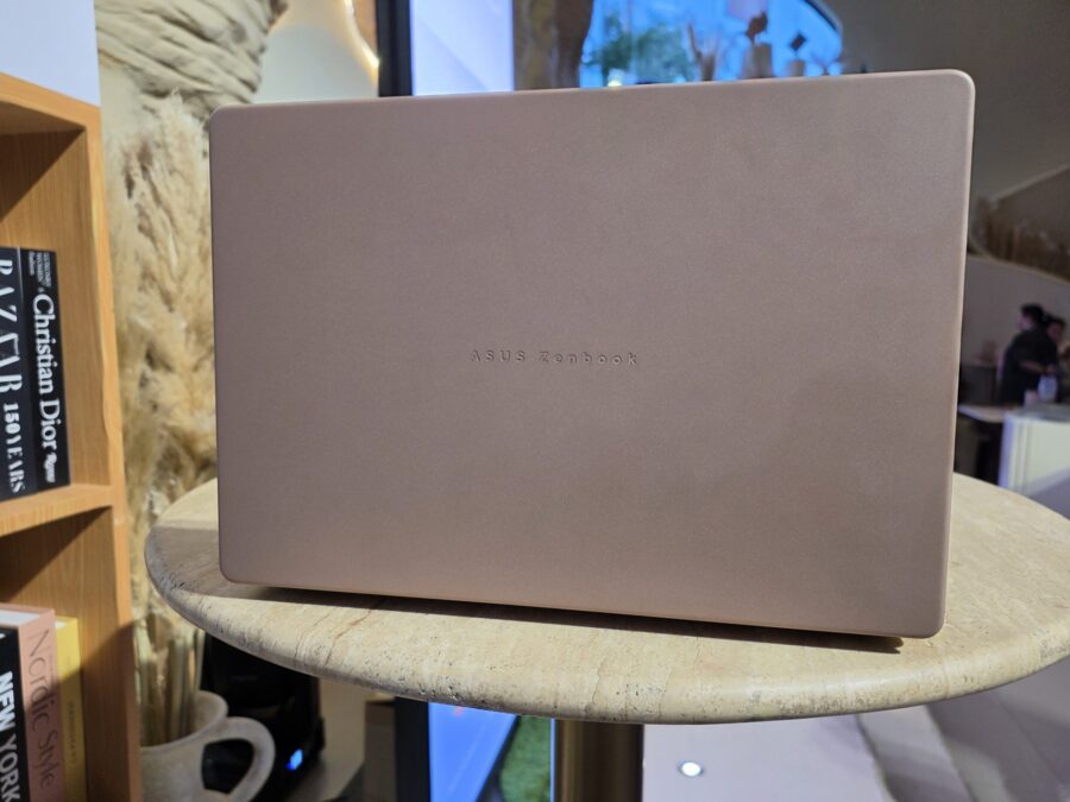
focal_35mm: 23
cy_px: 401
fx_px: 711
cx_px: 535
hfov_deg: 73.9
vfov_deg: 58.9
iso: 100
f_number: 1.7
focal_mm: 6.25
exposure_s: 1/120
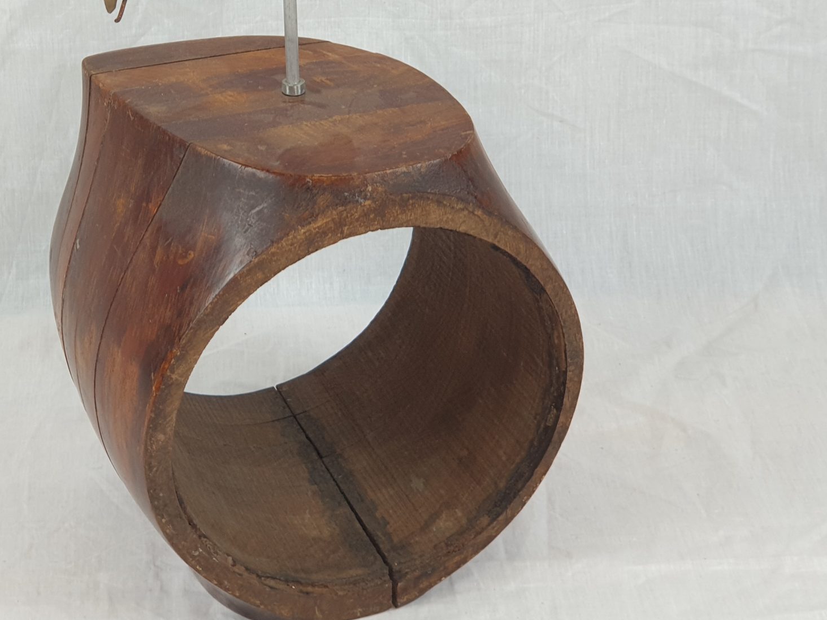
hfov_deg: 21.4
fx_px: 2174
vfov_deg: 16.2
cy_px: 161
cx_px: 244
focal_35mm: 91
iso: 100
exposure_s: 1/33
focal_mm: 6
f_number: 2.4
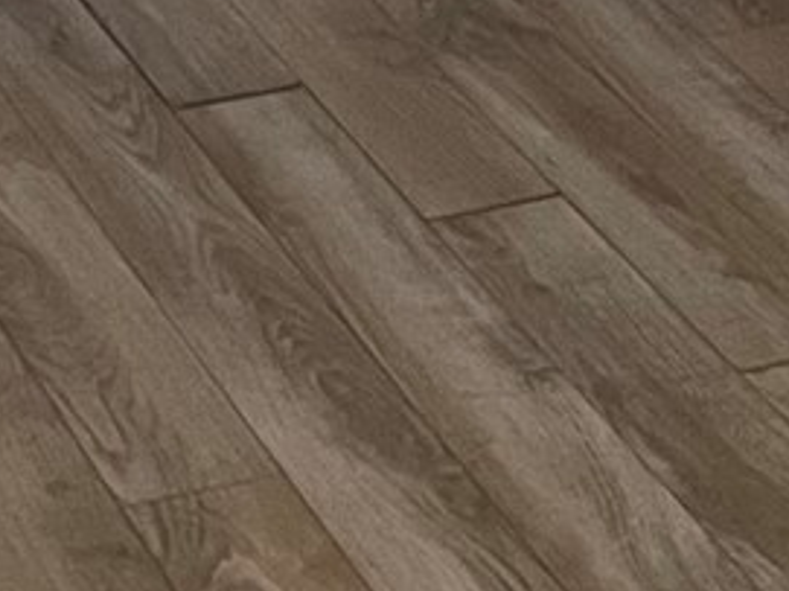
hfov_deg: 10.7
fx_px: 4192
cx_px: 792
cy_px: -1007
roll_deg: -0.4
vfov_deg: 7.4
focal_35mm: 184
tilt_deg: -7.7
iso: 640
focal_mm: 4.2
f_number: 1.6
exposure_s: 1/30
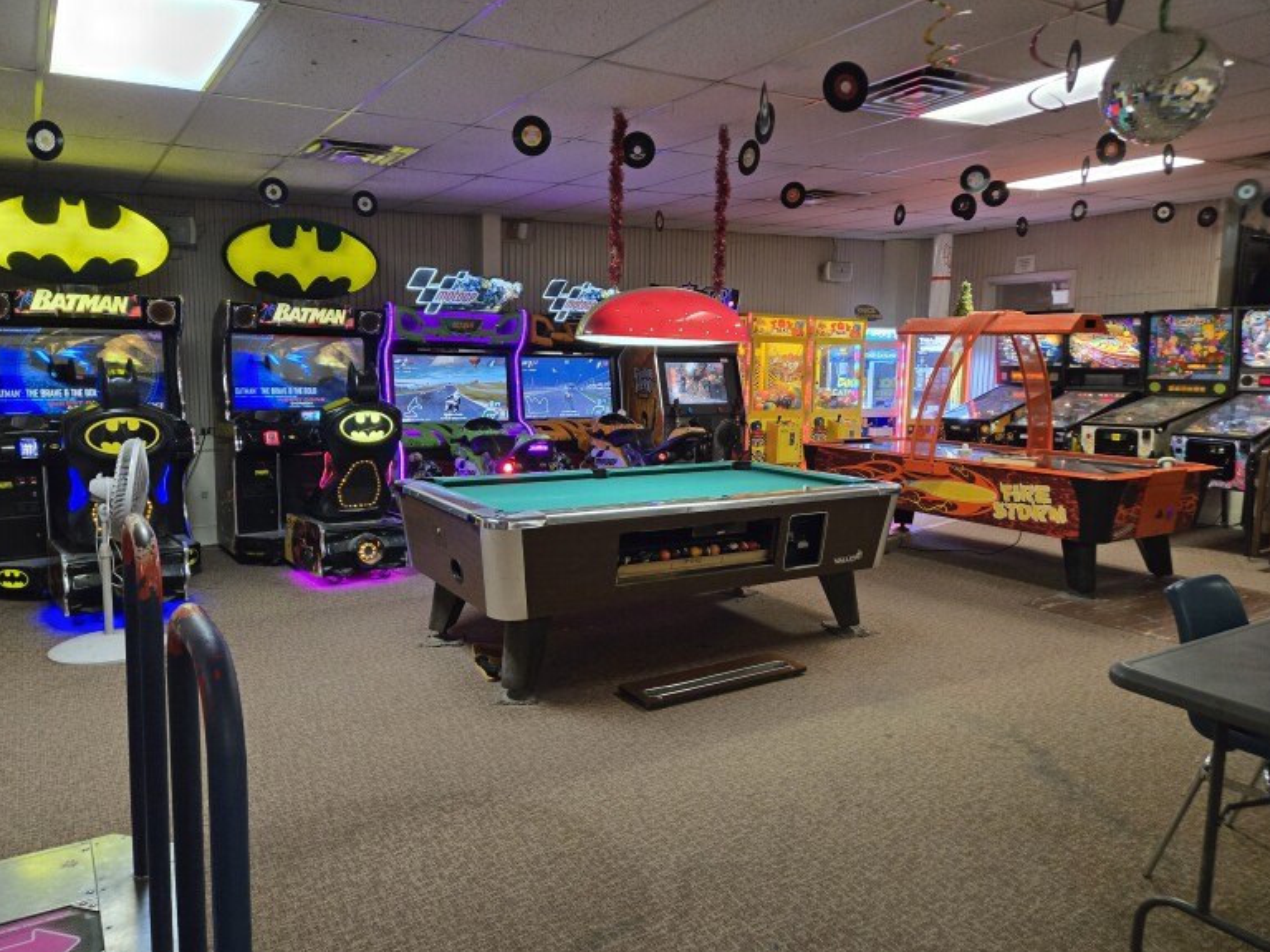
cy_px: 467
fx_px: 880
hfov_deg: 71.6
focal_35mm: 24
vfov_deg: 56.8
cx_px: 619
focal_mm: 5.4
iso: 640
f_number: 1.8
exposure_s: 1/120
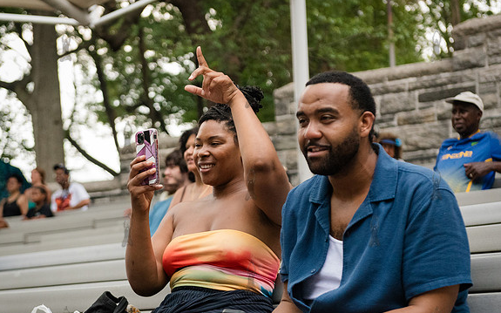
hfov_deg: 21.4
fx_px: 1324
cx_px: 211
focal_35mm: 97
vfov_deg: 13.5
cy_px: 182
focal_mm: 70
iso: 4000
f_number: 3.5
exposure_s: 1/1250
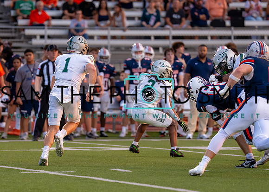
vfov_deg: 3.7
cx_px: 99
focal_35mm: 386
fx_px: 2952
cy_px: 93
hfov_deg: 5.2
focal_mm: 200
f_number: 2.8
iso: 1250
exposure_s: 1/2000
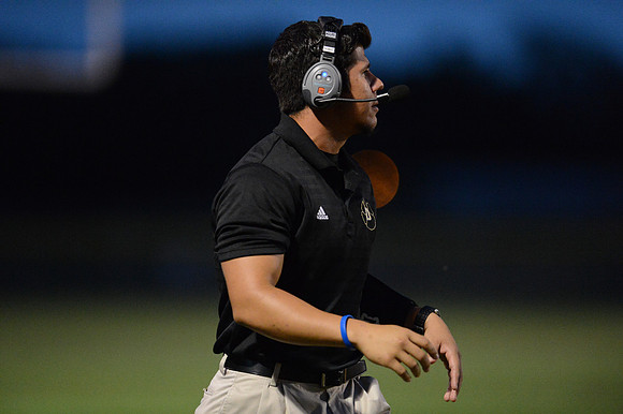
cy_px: 207
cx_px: 312
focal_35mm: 400
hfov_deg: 5.2
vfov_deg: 3.4
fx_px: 6918
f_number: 2.8
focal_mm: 400
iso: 12800
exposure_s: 1/800
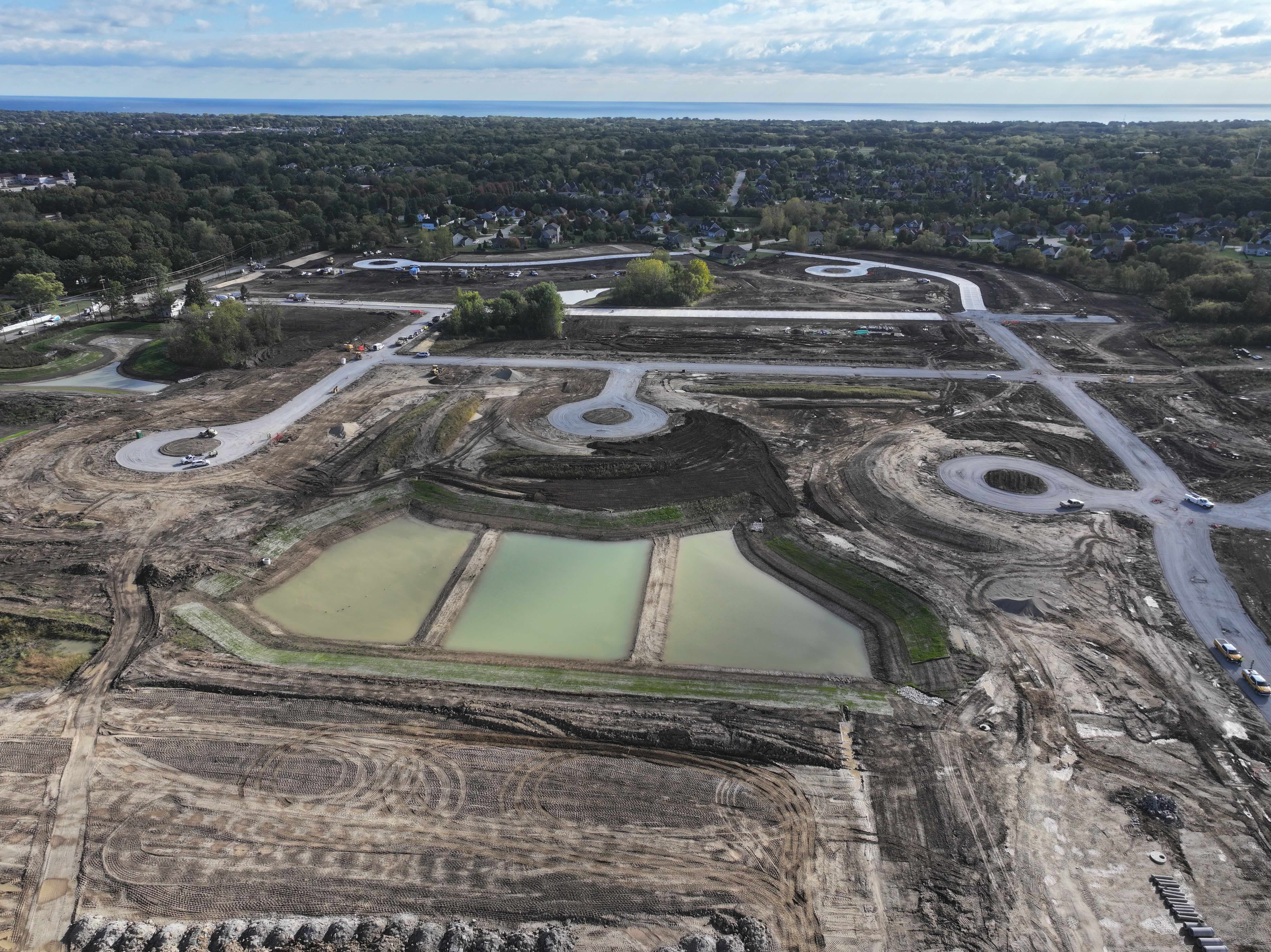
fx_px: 881
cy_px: 476
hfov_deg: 71.6
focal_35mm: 24
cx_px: 636
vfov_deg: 56.8
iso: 170
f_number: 2.8
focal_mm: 12.29
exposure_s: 1/2000
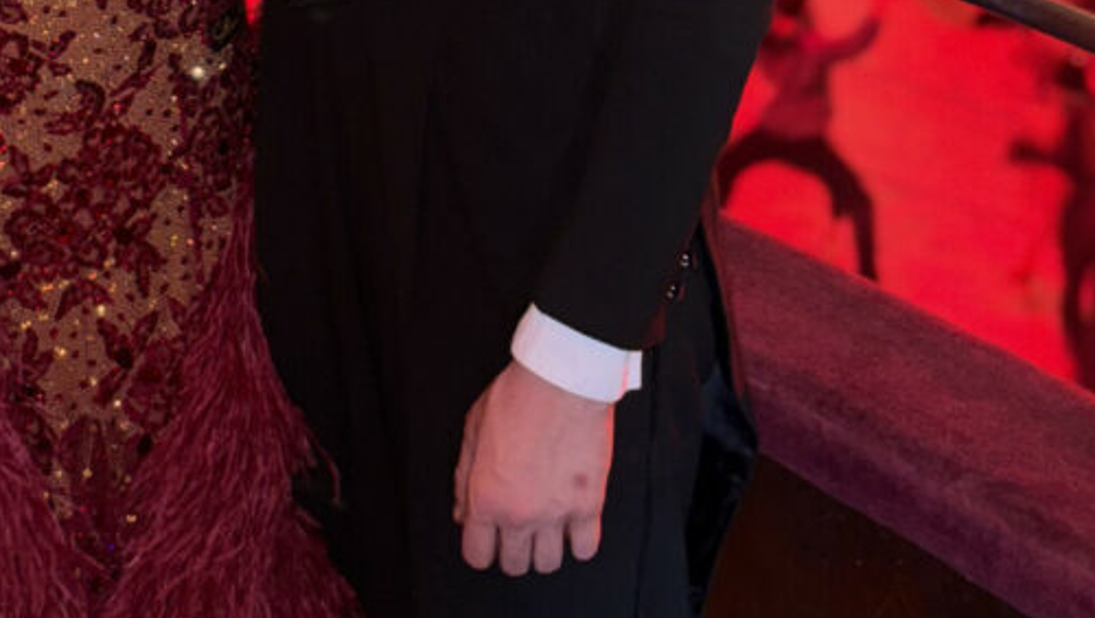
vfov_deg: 10.7
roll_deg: -1.3
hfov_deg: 19.9
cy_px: -484
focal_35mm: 107
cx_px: 324
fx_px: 3109
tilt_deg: -13.5
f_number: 1.78
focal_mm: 6.76
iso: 100
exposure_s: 1/4
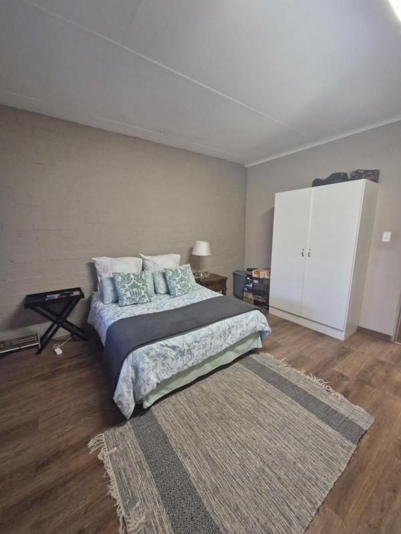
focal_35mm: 13
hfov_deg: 89.9
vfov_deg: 106.2
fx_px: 201
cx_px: 200
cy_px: 267
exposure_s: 1/33
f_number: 2.2
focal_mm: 1.74
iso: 400
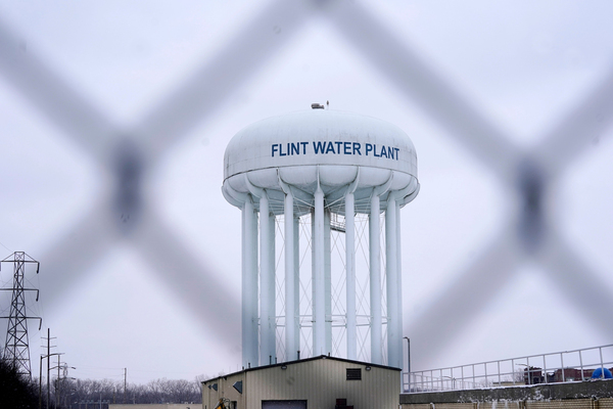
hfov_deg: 28.8
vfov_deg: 19.5
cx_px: 306
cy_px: 204
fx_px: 1192
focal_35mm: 70
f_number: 7.1
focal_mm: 70
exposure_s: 1/400
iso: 250
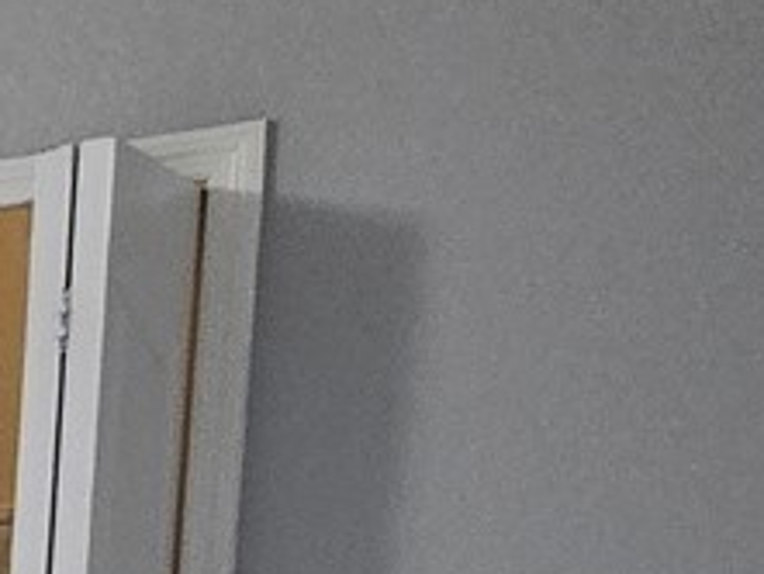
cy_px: 1089
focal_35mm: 94
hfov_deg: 12.8
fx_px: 2076
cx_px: -1300
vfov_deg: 13.7
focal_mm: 2.2
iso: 320
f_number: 2.2
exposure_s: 1/60
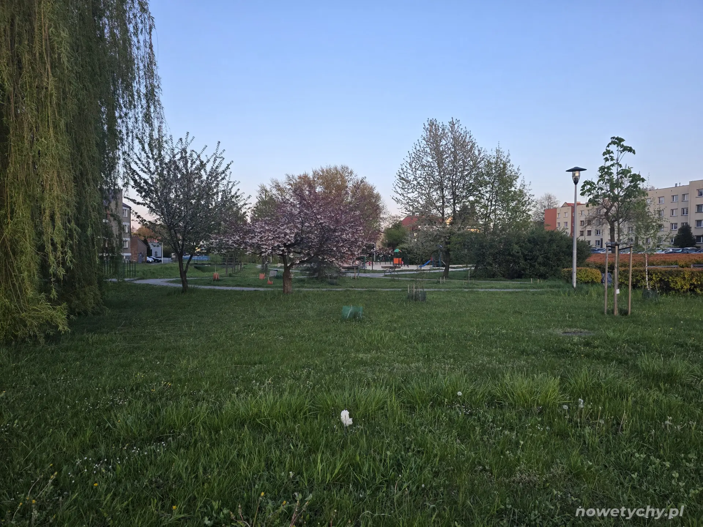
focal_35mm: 23
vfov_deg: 58.9
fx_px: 467
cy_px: 264
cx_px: 352
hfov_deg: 73.9
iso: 64
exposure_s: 1/180
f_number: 1.7
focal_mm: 6.3
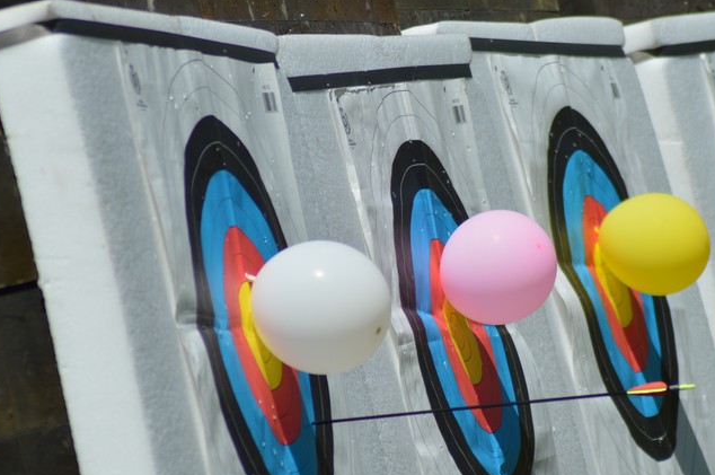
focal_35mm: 376
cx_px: 473
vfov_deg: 3.6
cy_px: 287
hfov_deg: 5.5
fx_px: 7454
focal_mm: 155
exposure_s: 1/1600
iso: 100
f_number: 4.5
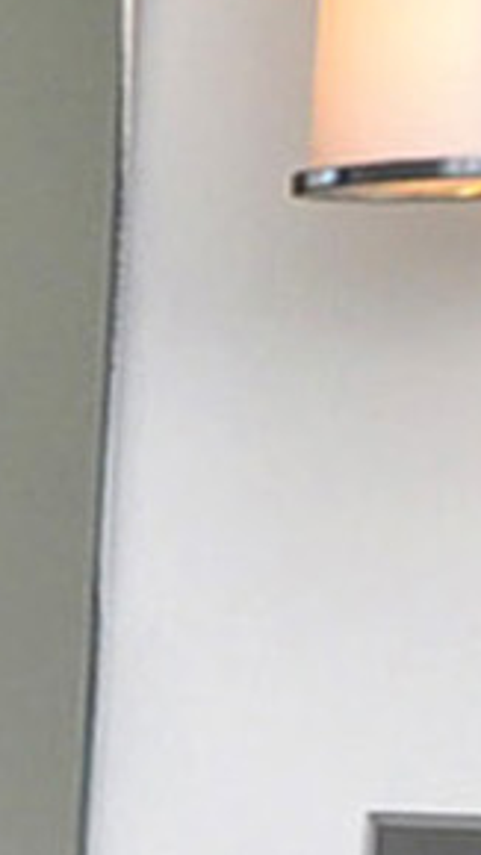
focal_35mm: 157
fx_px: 3562
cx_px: -2886
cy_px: 1542
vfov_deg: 12.5
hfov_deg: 4.4
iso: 200
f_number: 7.1
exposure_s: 1/160
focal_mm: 10
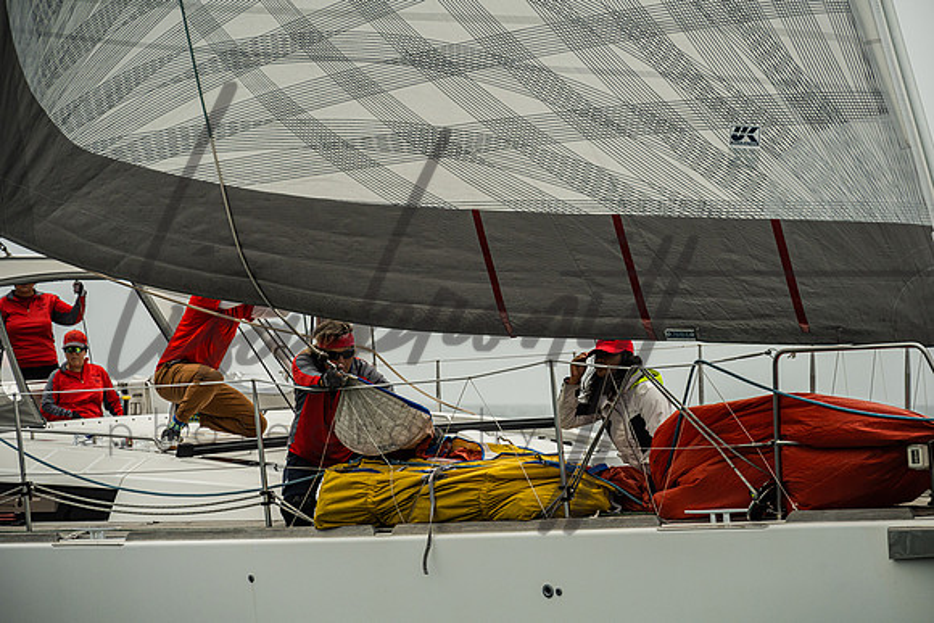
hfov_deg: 11.5
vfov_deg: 7.7
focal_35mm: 178
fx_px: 4620
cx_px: 479
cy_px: 311
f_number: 6.3
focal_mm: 170
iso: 400
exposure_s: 1/2500
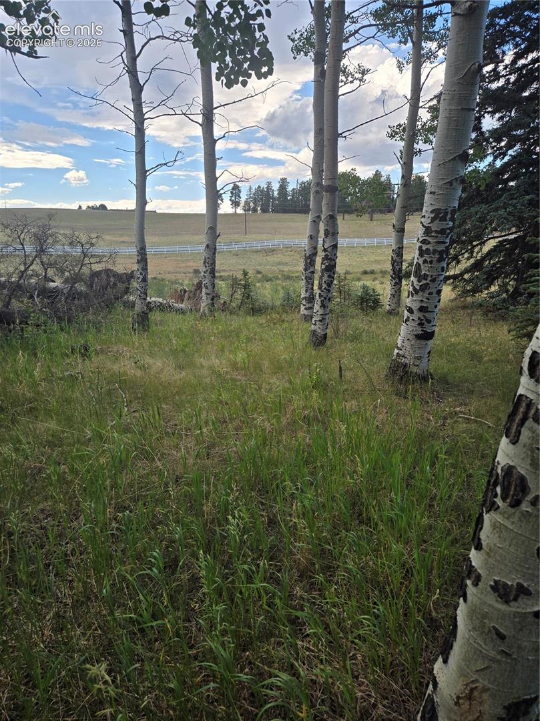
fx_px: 479
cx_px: 270
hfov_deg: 58.8
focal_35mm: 23
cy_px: 360
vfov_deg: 73.9
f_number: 1.8
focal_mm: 5.4
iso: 25
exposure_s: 1/765
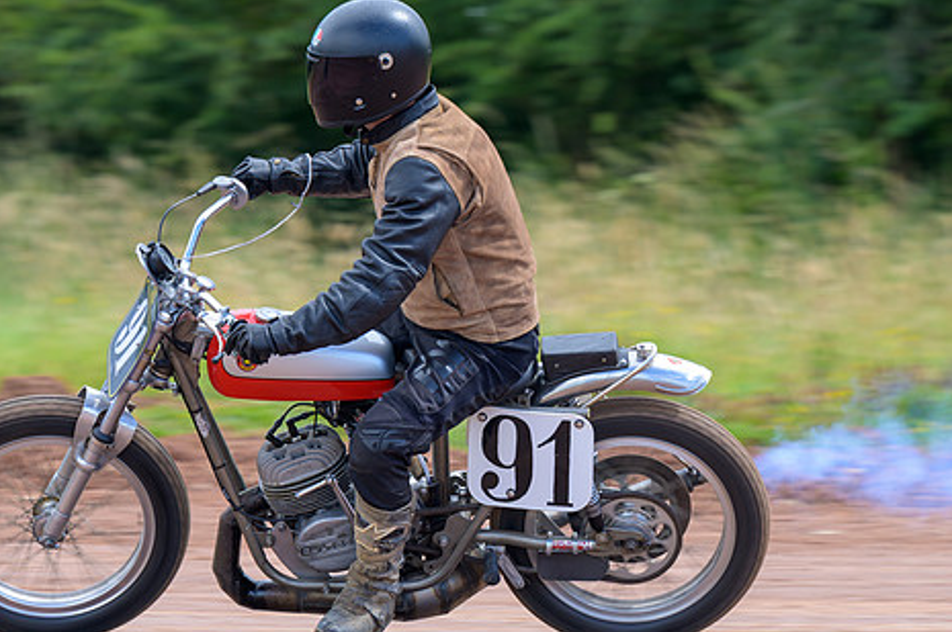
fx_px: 7317
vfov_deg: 5.0
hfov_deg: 7.4
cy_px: 322
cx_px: 307
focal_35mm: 277
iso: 72
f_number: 4
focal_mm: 135
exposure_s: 1/200
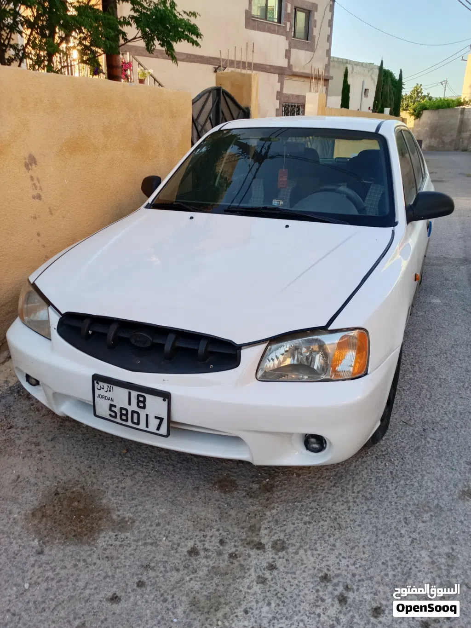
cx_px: 236
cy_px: 314
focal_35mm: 23
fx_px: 417
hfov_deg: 58.9
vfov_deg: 73.9
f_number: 1.8
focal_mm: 3.64
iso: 102
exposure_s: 1/142
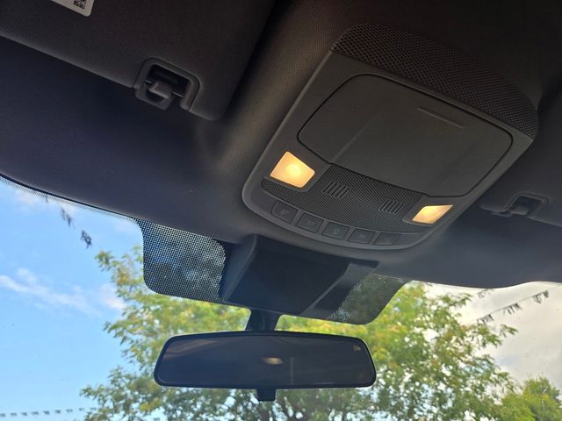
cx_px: 281
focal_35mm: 23
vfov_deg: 58.9
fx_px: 373
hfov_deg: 73.9
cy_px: 210
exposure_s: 1/349
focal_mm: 5.4
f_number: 1.8
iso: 25
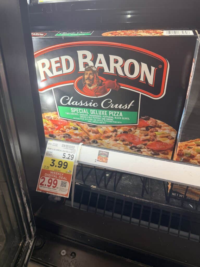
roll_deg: -0.1
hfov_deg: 56.8
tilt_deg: -26.0
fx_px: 185
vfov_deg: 71.6
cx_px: 100
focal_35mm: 24
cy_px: 134
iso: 125
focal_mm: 6.76
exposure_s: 1/60
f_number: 1.78
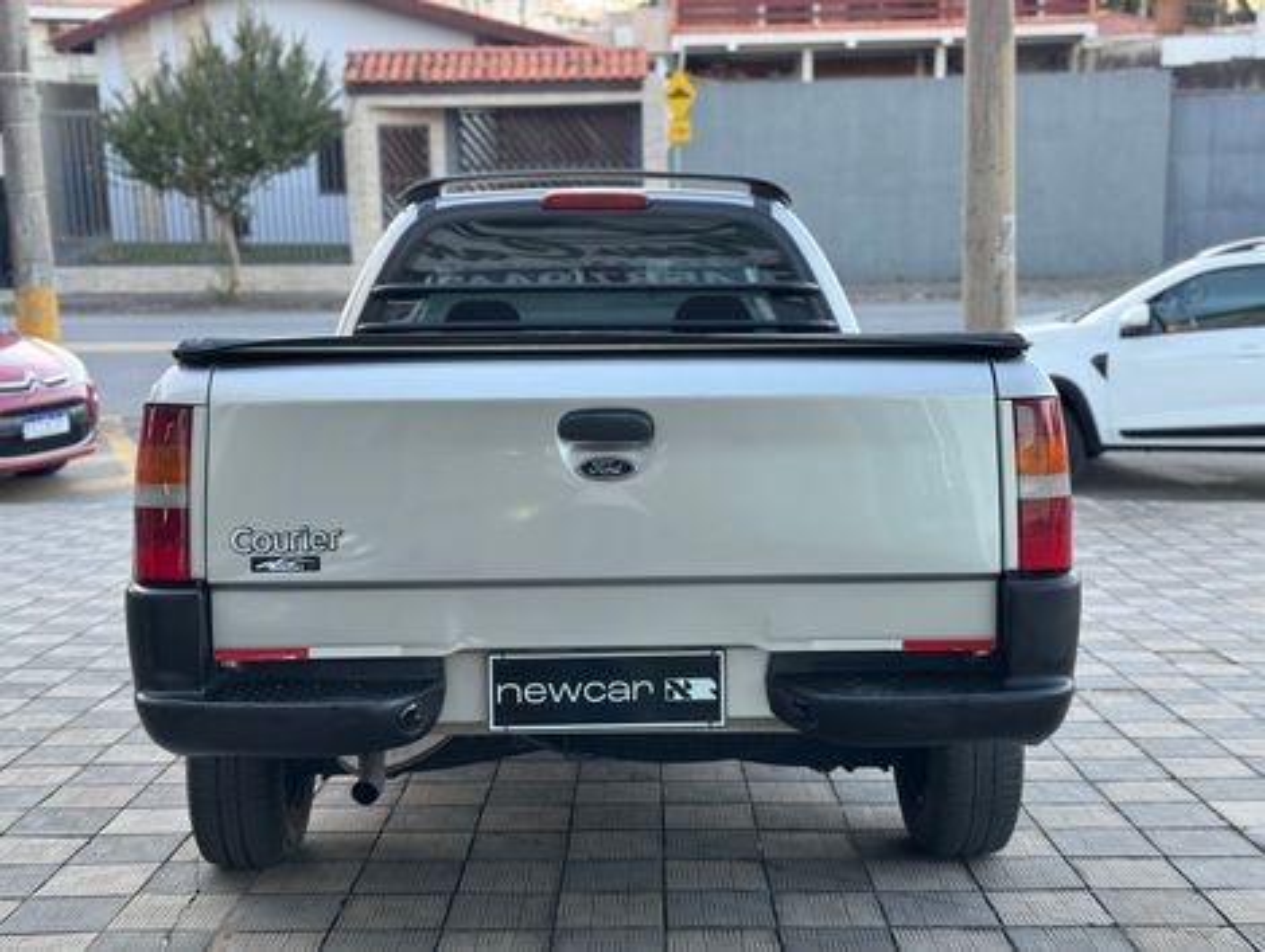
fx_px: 1757
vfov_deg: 30.3
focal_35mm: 48
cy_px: 476
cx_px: 632
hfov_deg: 39.6
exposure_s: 1/121
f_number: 1.78
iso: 80
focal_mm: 6.76
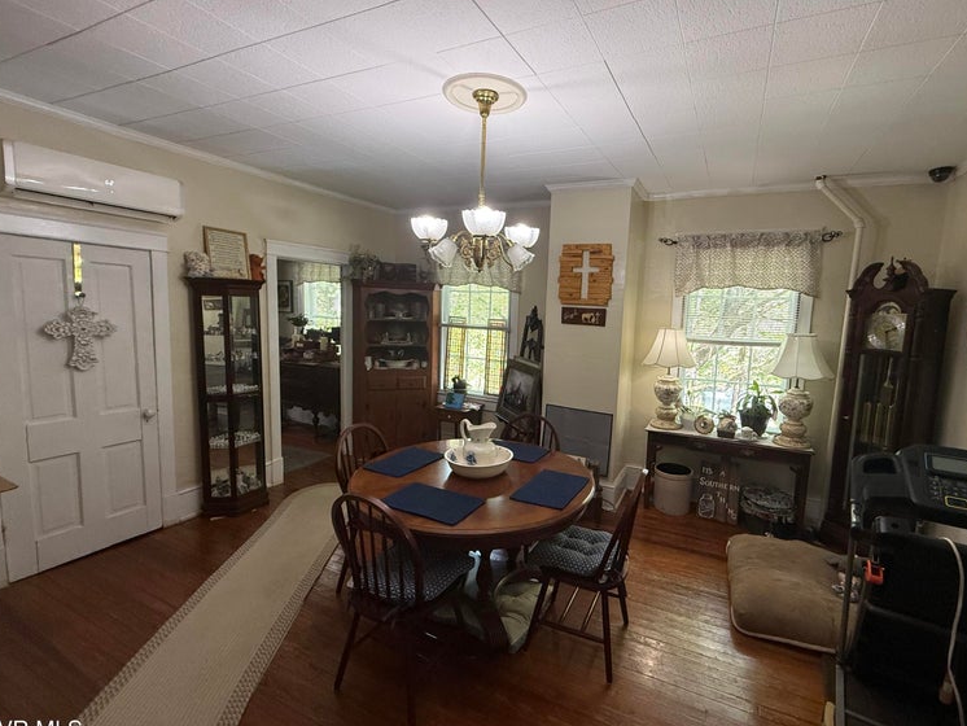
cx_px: 533
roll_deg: -1.9
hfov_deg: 94.2
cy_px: 353
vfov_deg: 78.1
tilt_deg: -6.1
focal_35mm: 16
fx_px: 447
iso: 320
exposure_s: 1/99
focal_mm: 2.22
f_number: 2.2
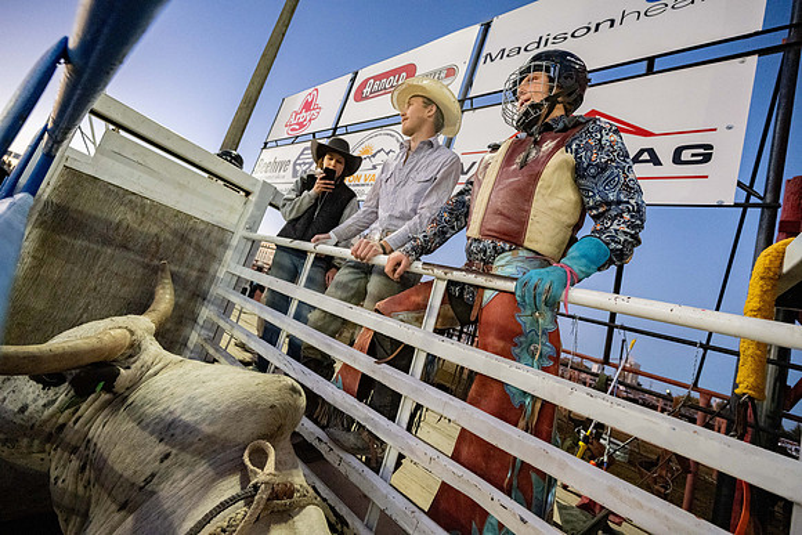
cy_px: 268
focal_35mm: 14
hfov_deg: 104.2
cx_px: 401
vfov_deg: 81.2
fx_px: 312
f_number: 4
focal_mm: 14
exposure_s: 1/320
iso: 3200
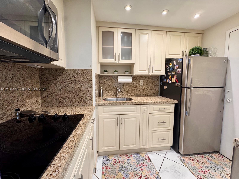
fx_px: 97
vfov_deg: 85.7
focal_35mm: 14
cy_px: 90
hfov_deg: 102.1
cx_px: 120
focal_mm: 2.22
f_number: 2.2
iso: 200
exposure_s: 1/60
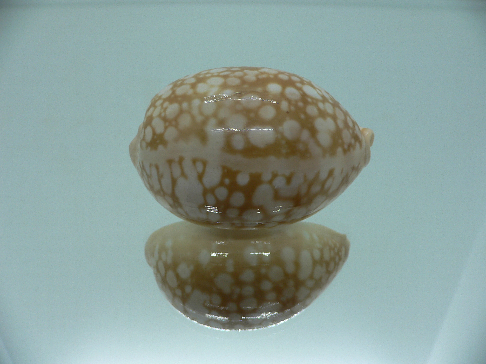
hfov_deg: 52.6
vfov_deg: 40.7
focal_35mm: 35
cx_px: 243
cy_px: 182
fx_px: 491
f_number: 2.8
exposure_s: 1/60
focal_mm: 4.6
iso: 80
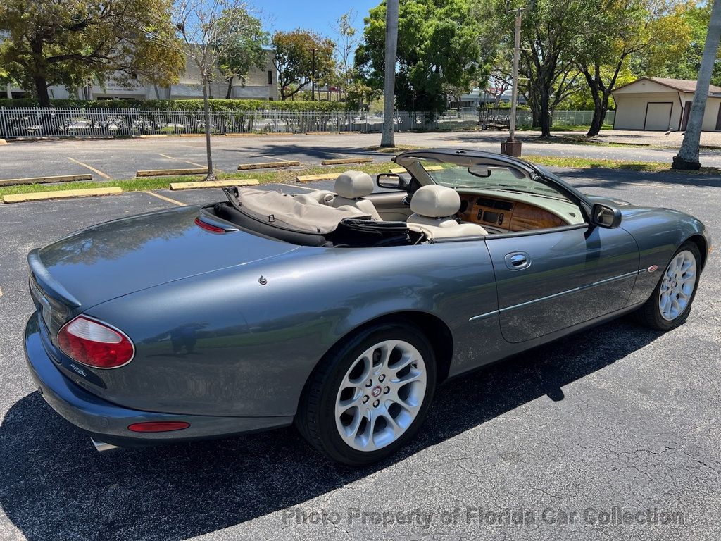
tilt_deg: -15.3
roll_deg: -0.2
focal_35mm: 26
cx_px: 360
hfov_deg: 67.3
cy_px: 270
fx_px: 542
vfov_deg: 53.1
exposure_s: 1/2045
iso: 50
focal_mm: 5.7
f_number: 1.5
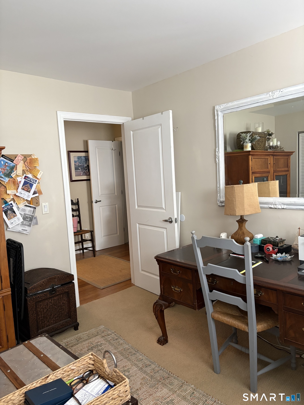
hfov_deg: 53.1
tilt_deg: -3.8
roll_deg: +4.2
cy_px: 202
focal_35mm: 26
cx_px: 152
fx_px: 304
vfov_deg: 67.3
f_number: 1.6
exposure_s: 1/60
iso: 320
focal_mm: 5.96
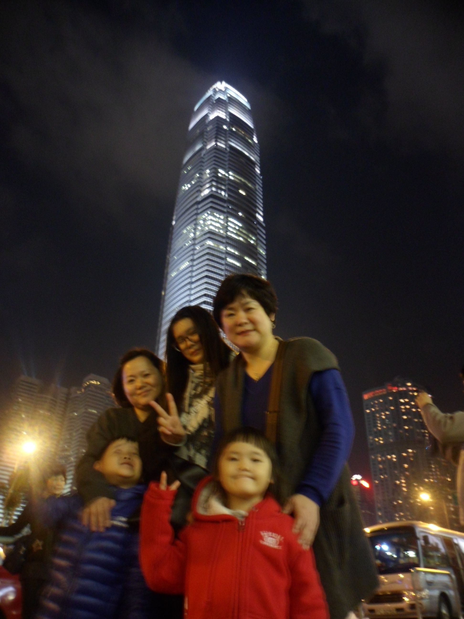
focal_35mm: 26
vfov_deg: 67.3
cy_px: 310
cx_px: 232
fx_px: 465
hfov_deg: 53.1
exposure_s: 1/1.43
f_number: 3.3
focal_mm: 4.9
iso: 160
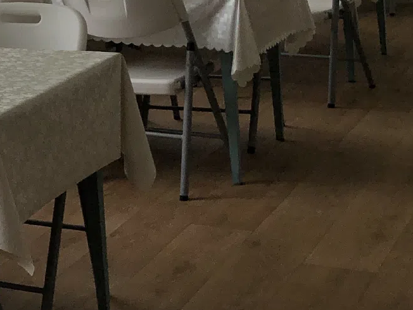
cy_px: -64
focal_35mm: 103
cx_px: -317
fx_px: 1229
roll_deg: +5.1
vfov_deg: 13.9
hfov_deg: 16.2
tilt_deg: -5.8
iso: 40
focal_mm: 4
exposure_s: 1/120
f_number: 1.8
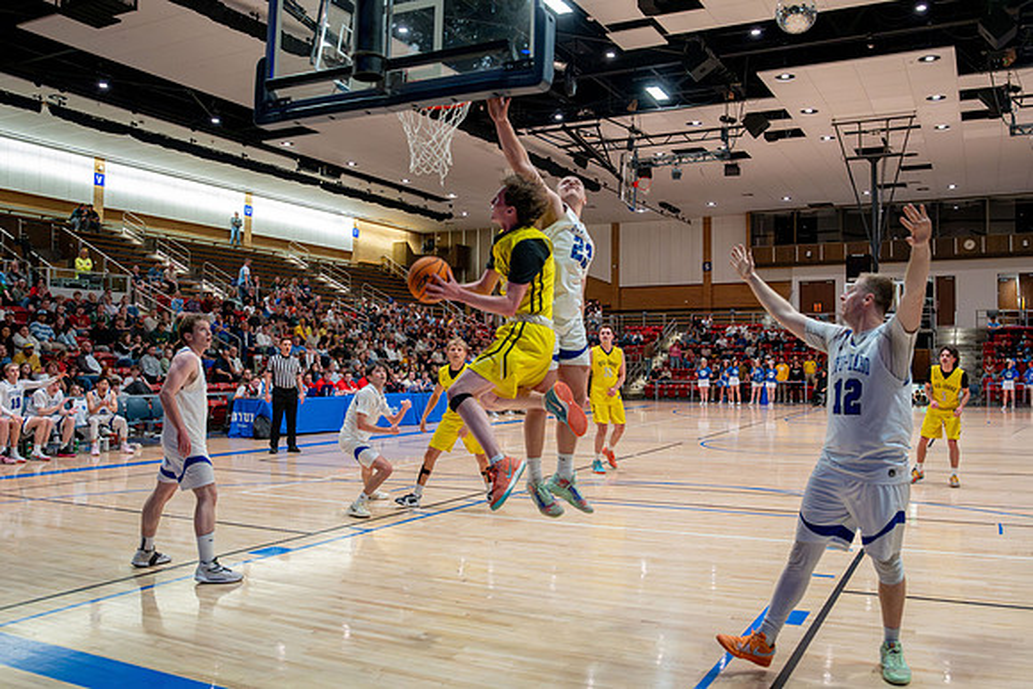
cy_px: 366
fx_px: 868
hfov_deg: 61.5
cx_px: 537
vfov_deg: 43.3
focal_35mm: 30
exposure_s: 1/400
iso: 6400
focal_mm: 24
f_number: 3.2
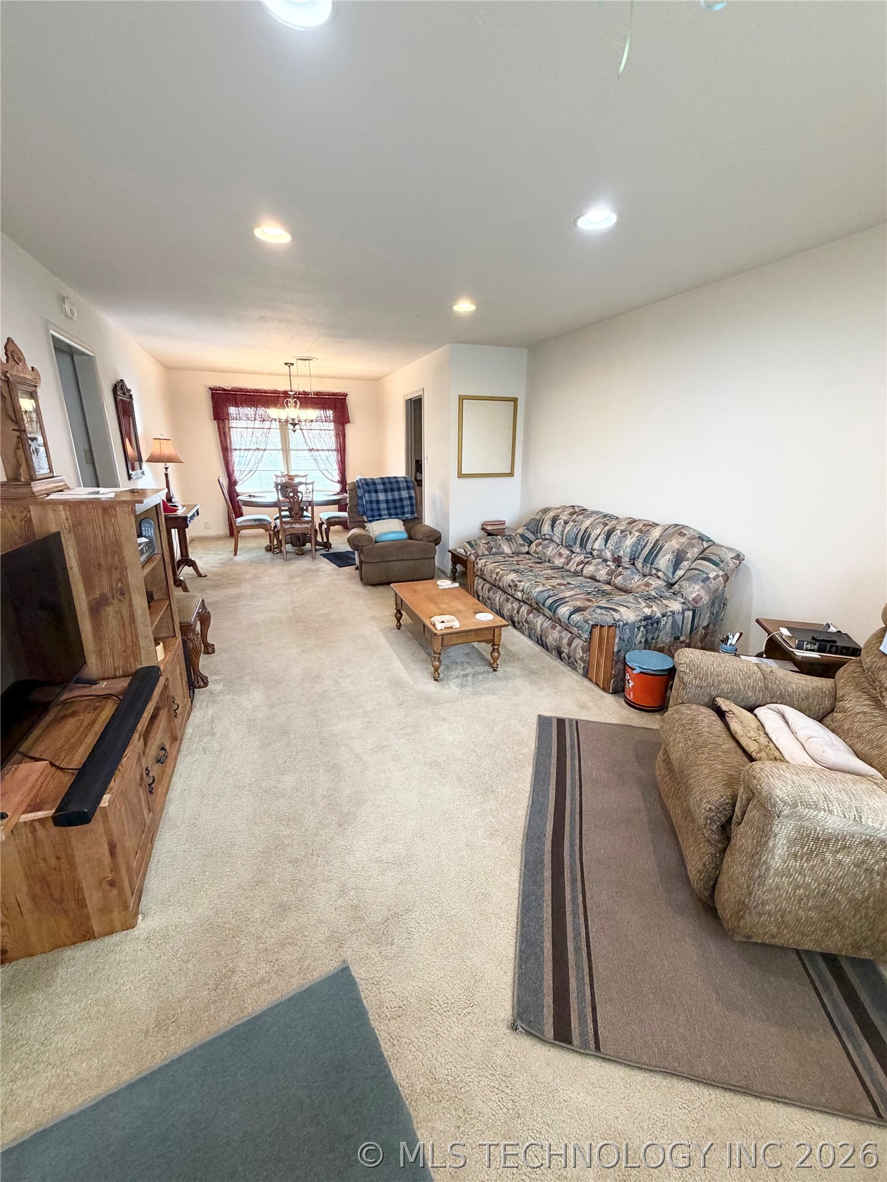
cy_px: 591
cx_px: 444
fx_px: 478
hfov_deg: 85.7
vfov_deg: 102.1
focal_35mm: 14
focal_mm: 2.22
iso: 320
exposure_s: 1/60
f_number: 2.2
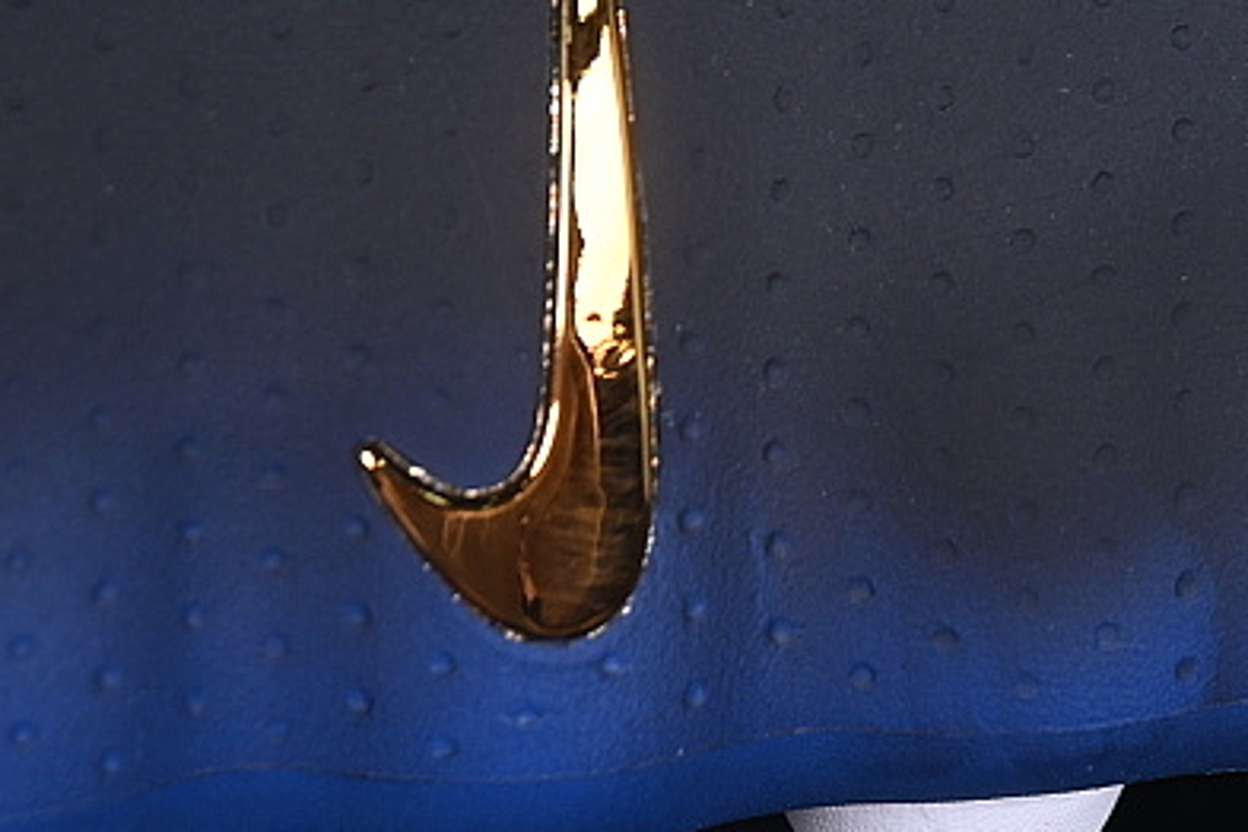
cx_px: 1131
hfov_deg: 9.9
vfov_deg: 6.6
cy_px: -305
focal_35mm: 206
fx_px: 7141
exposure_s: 1/60
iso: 160
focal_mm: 50
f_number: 6.3
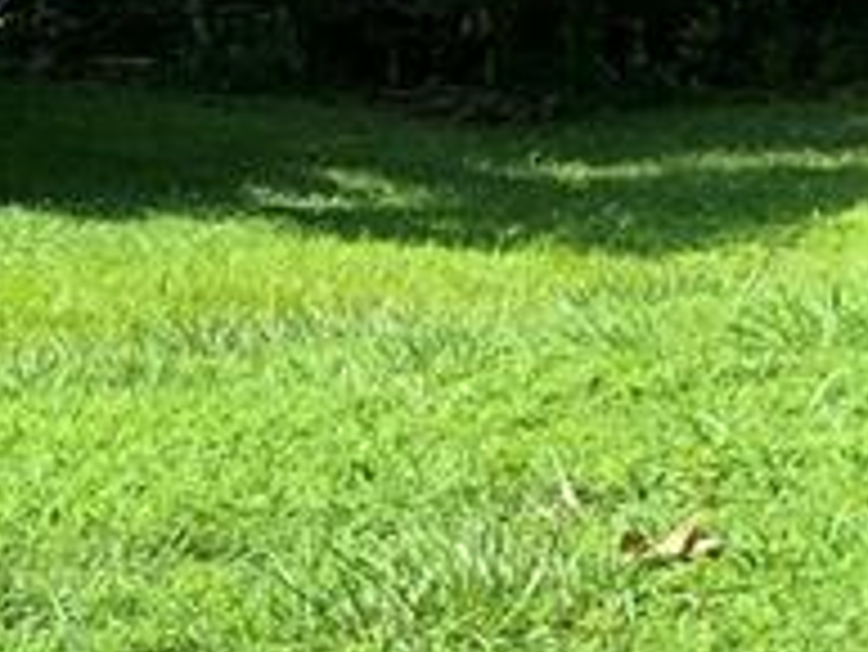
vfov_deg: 10.7
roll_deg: -1.0
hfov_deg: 12.0
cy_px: 13
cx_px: -1102
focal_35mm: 138
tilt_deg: -4.5
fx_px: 3463
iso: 25
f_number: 1.8
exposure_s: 1/749
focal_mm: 4.25
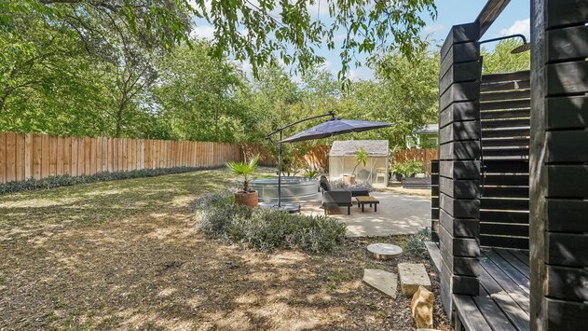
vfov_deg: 62.3
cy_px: 158
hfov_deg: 94.2
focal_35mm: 18
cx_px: 295
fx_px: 273
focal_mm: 16.5
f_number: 8
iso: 100
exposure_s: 1/60
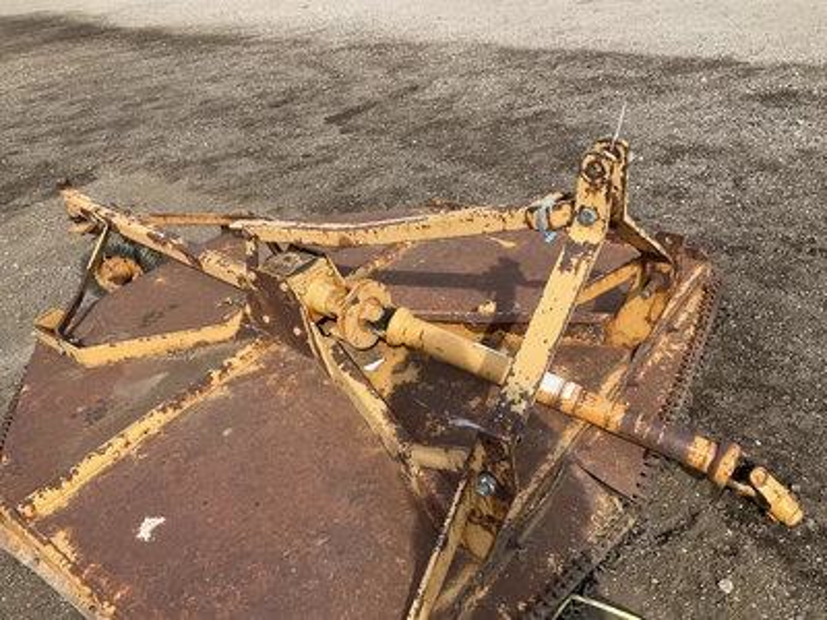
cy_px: 310
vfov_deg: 48.2
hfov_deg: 61.7
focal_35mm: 29
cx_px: 414
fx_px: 693
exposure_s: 1/1055
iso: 25
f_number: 1.8
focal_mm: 3
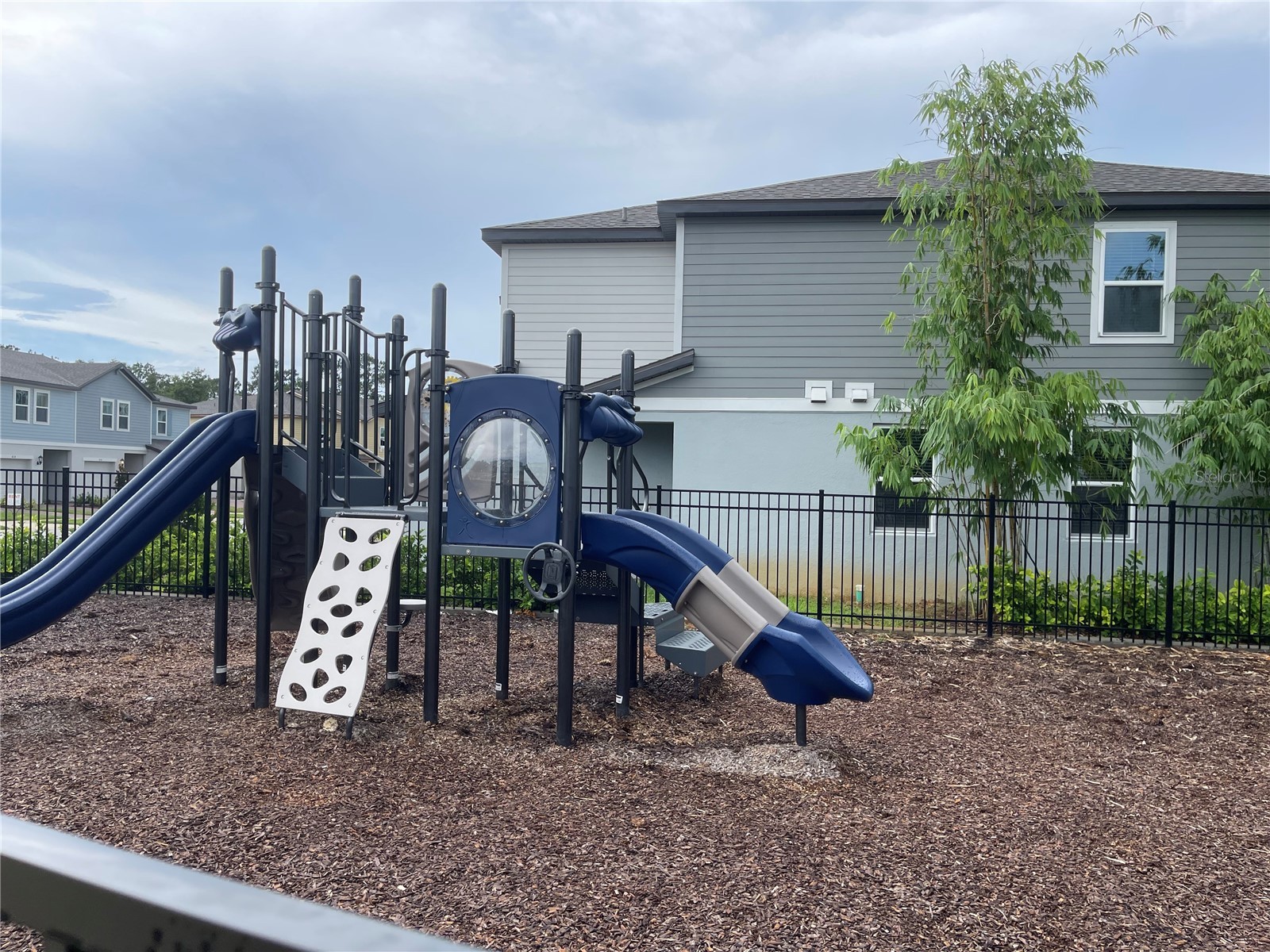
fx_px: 954
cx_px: 635
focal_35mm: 26
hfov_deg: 67.3
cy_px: 476
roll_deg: -1.5
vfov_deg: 53.1
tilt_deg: -1.8
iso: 32
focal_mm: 5.1
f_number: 1.6
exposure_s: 1/1883
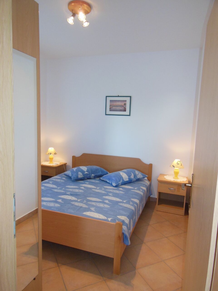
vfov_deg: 69.4
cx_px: 109
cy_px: 146
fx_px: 210
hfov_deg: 54.9
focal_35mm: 25
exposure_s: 1/30
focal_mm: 4.5
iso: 320
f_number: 3.5
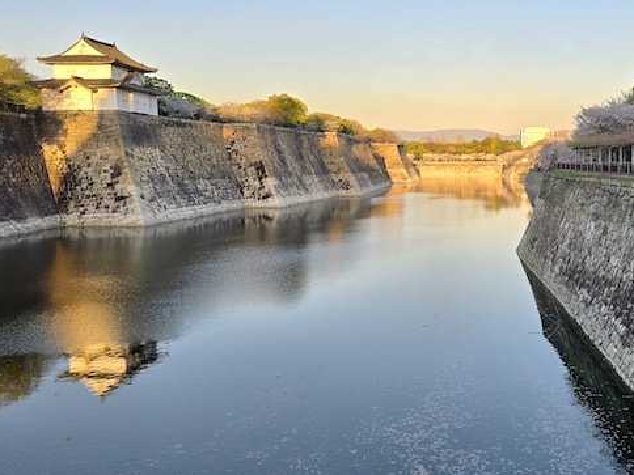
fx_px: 696
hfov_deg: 46.7
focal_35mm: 38
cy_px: 213
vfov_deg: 37.7
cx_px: 496
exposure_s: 1/209
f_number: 1.7
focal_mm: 6.3
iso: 12
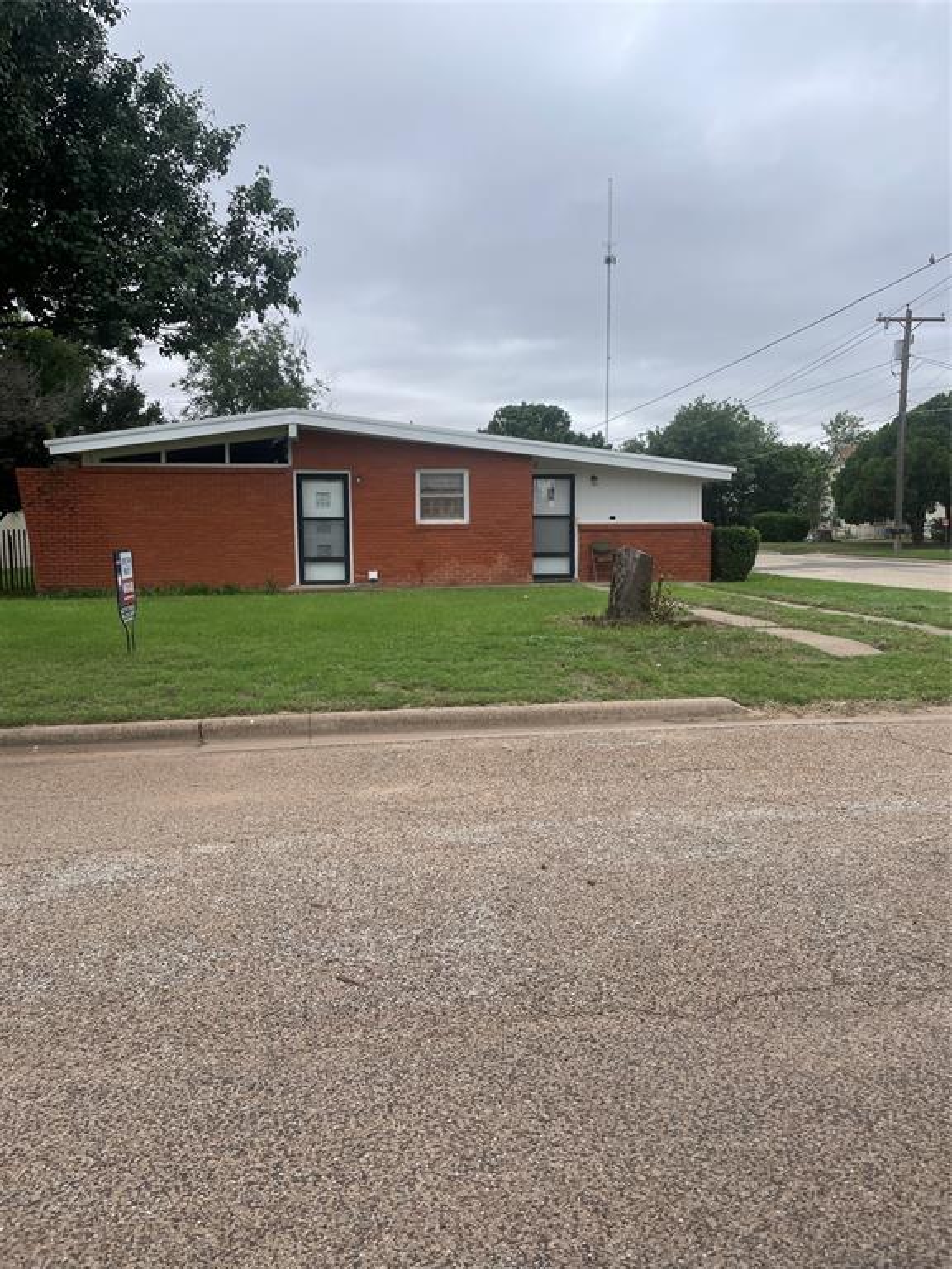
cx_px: 476
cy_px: 634
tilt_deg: -5.9
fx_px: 953
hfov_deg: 53.1
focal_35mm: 26
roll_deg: +1.1
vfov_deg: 67.3
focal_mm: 4.2
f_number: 1.6
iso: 32
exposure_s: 1/1642
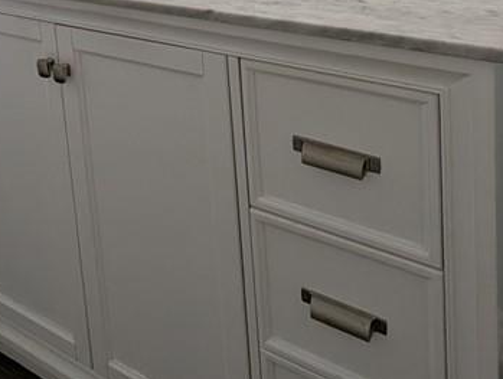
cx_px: 138
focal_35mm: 38
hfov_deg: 47.4
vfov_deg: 30.3
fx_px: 553
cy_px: -110
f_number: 2.2
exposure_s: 1/40
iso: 95
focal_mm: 1.95
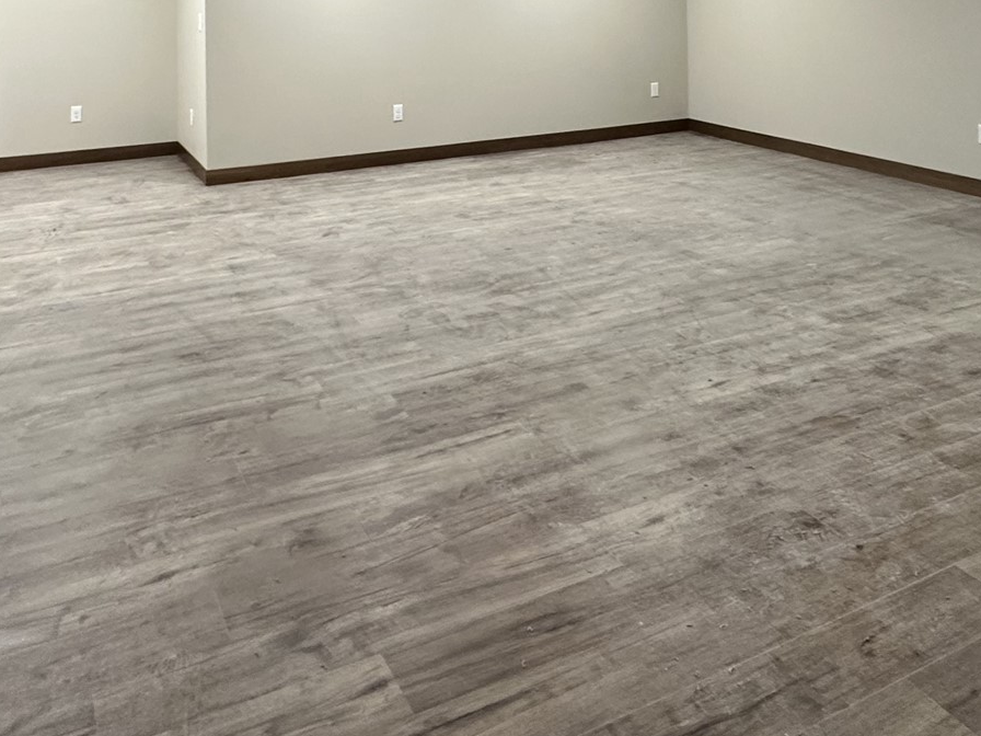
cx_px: 434
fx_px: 907
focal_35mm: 32
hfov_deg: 56.7
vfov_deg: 37.7
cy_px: -54
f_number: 2.2
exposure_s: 1/60
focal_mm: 2.22
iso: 250
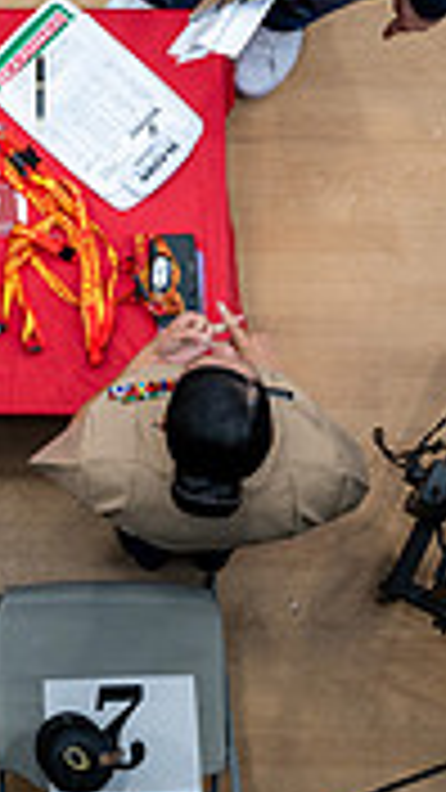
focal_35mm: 131
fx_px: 2754
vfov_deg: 16.1
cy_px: -2
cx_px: -284
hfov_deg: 9.0
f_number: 2.8
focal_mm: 38
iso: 400
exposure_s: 1/125
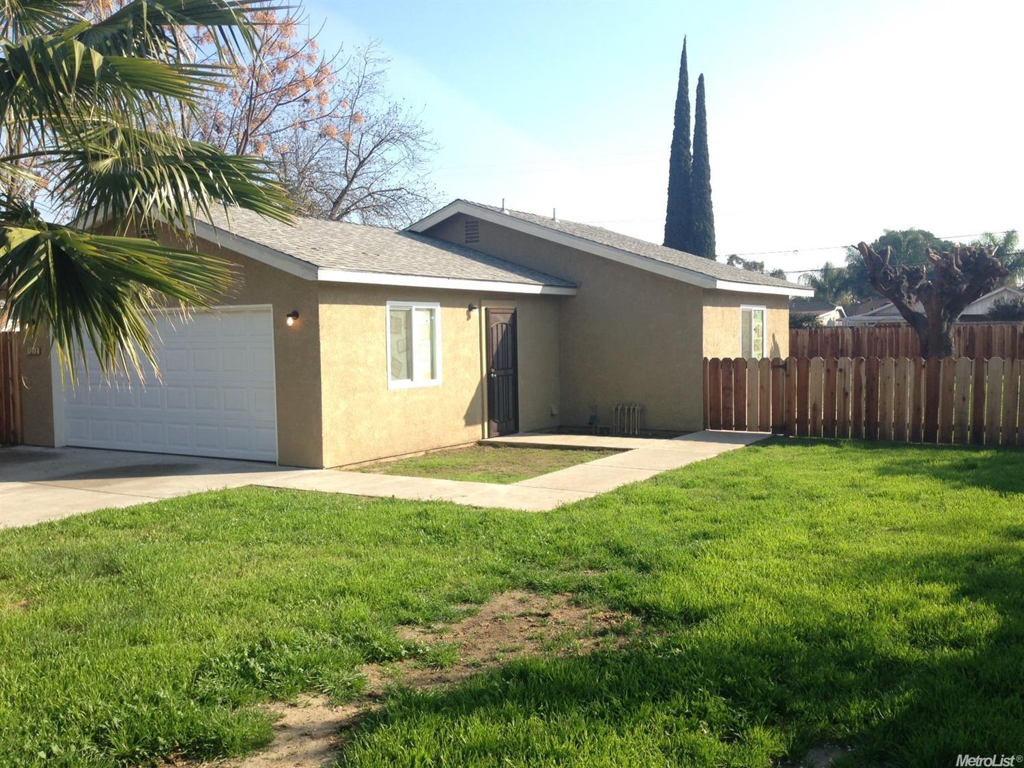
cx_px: 512
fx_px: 976
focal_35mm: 33
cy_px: 384
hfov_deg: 55.4
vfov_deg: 42.9
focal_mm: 4.12
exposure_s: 1/669
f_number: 2.4
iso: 50
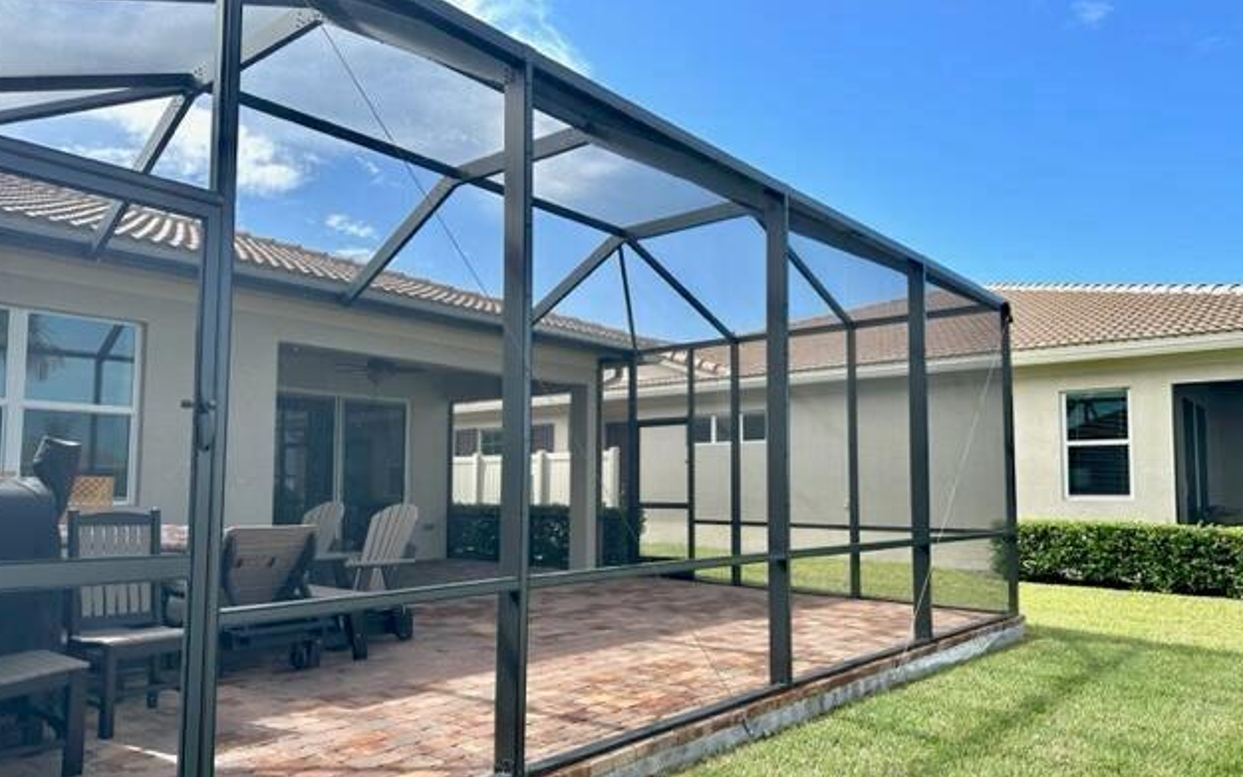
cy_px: 427
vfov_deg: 47.5
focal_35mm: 26
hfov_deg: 70.4
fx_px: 881
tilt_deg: +4.5
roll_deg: -0.4
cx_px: 622
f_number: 1.78
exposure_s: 1/1845
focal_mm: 6.86
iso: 80
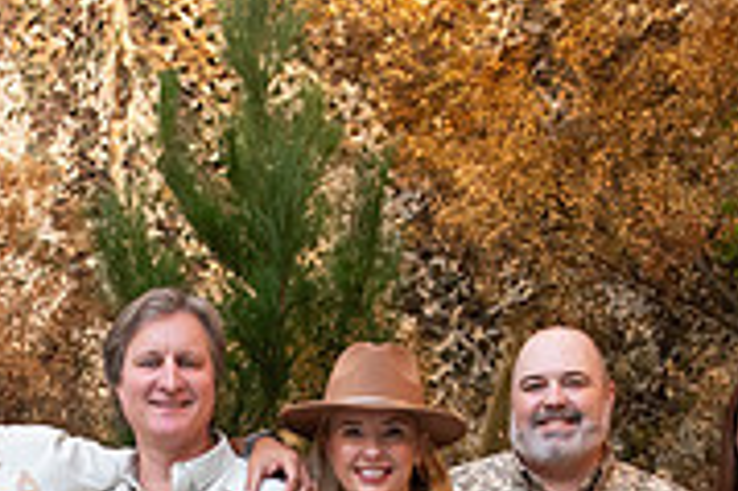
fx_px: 1966
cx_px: 107
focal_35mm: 96
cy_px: 782
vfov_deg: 13.3
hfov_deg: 20.9
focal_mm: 29
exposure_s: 1/100
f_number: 5
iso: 3200
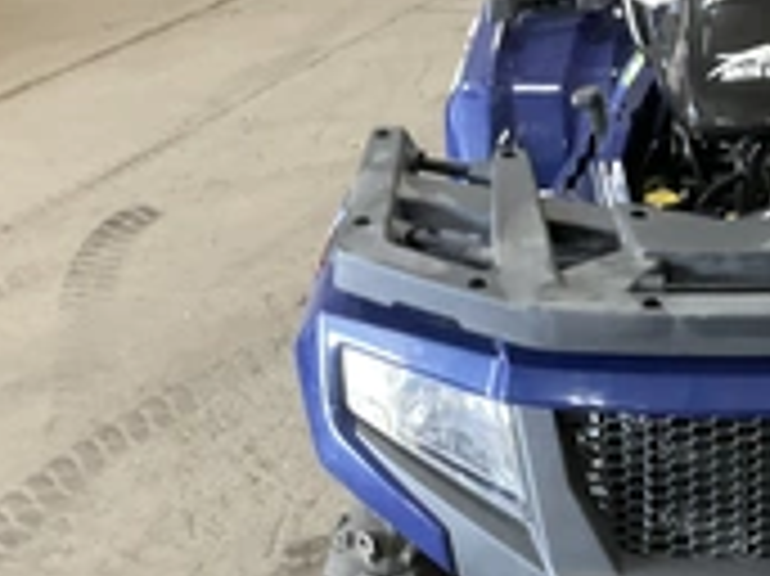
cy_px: 436
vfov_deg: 21.4
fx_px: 1512
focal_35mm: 68
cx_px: 707
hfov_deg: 27.5
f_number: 1.8
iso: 200
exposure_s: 1/40
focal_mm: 3
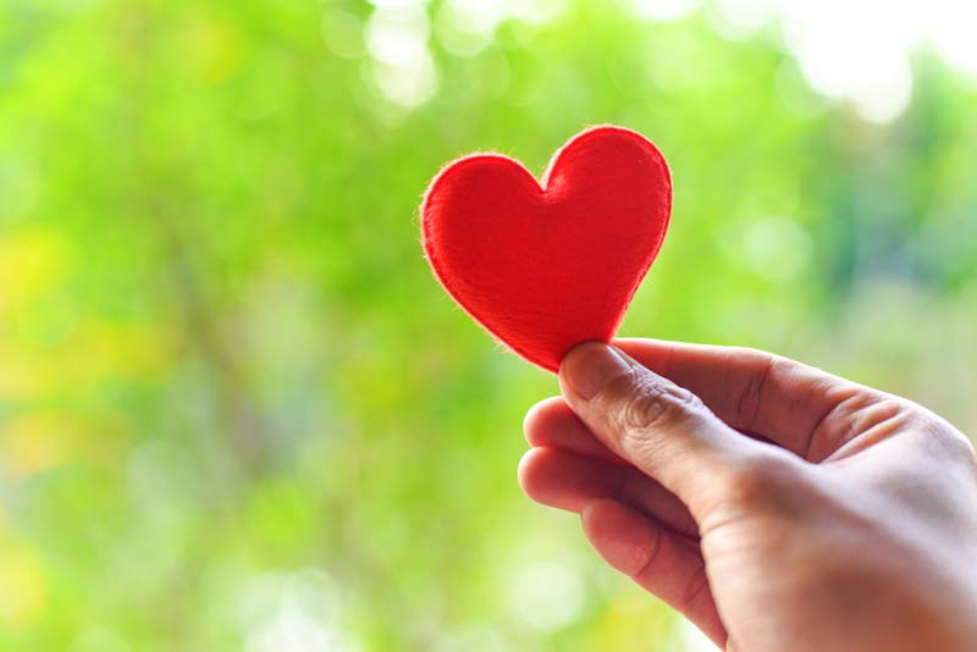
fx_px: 1357
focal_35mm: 50
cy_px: 326
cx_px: 488
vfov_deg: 27.0
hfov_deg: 39.6
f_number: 2.8
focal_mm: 50
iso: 400
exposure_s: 1/200
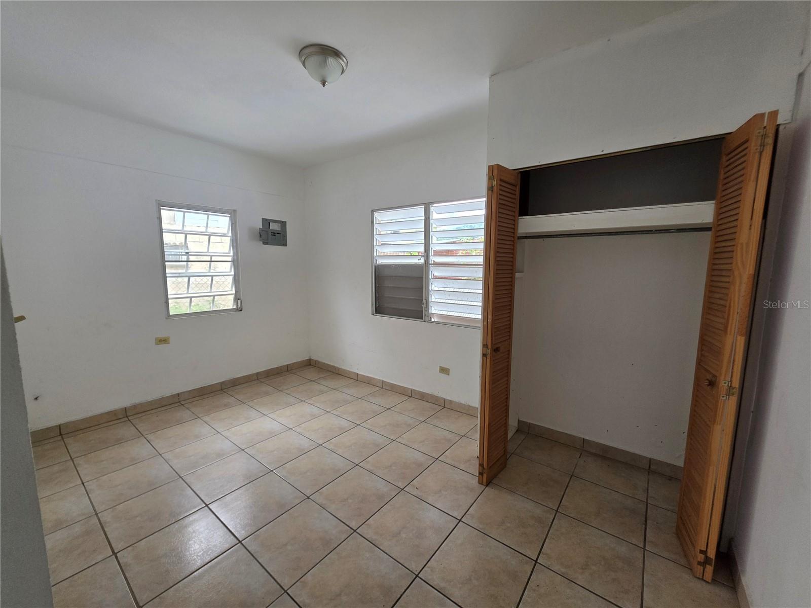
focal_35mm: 13
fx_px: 305
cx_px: 406
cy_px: 304
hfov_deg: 106.2
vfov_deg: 89.9
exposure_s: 1/120
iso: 80
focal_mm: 2.2
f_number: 1.9
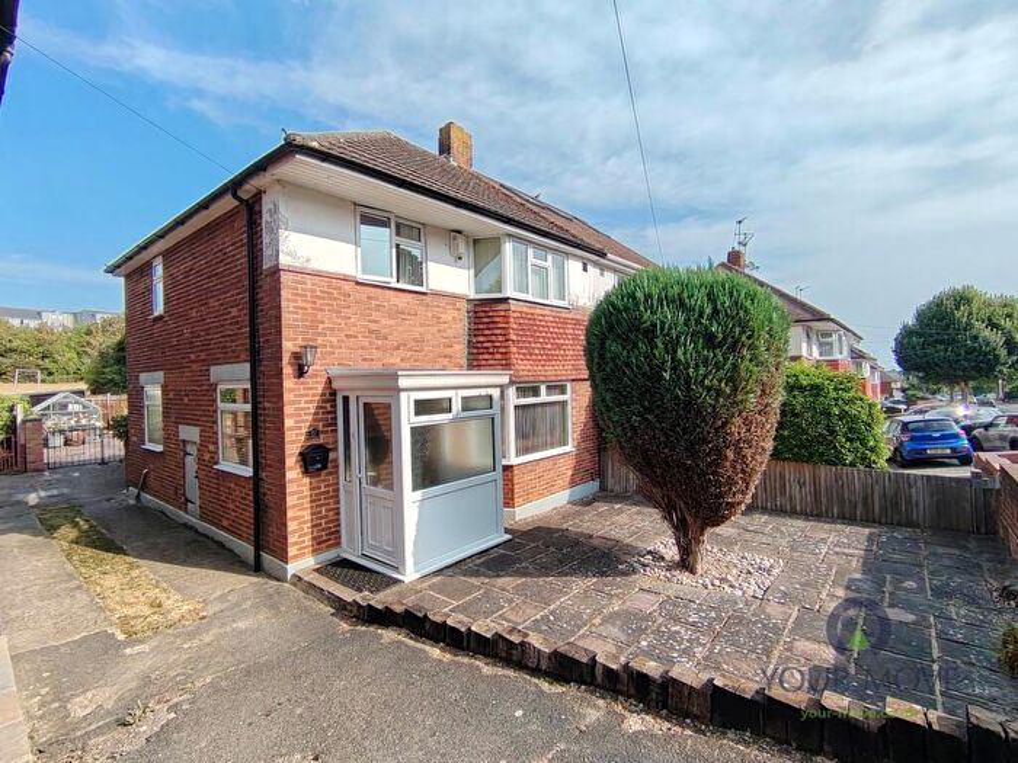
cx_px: 509
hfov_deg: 91.0
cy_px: 382
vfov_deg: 74.7
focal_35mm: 17
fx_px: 500
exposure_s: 1/926
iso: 100
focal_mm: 1.42
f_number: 2.2
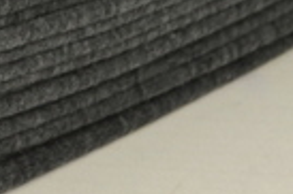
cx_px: -287
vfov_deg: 6.7
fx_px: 1569
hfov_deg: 9.9
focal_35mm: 193
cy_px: -298
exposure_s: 1/30
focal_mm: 22
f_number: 6.3
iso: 100
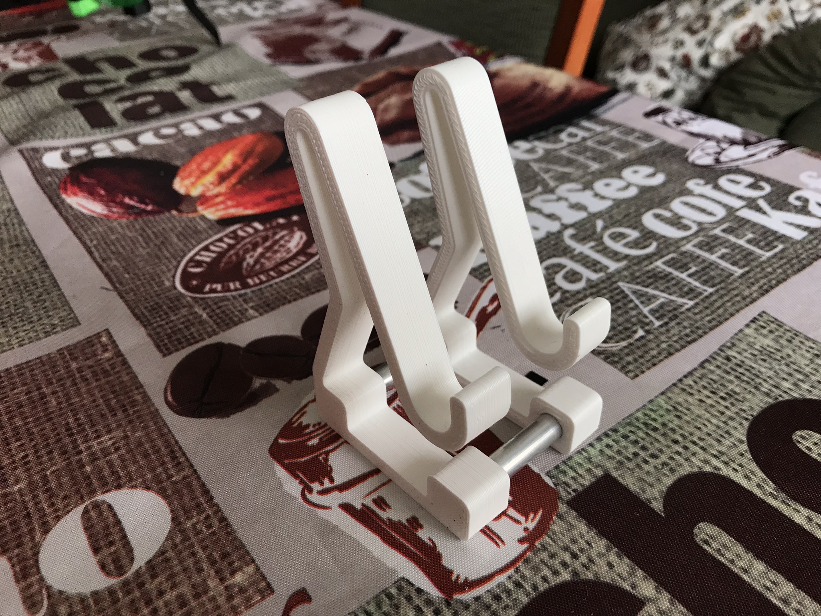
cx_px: 410
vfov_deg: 49.7
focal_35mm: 28
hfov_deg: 63.4
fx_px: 664
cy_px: 308
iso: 20
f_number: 1.8
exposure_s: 1/33
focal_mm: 3.99
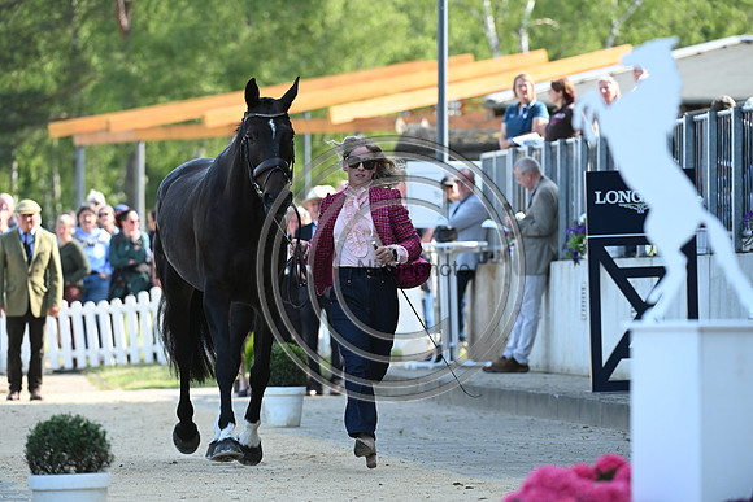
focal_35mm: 270
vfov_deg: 5.1
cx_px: 376
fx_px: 5649
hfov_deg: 7.6
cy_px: 251
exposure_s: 1/1250
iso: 1600
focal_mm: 270
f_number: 5.6
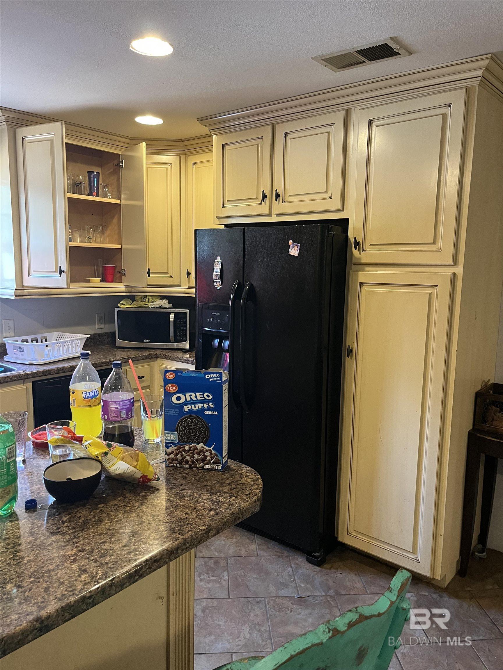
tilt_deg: -7.7
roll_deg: -0.4
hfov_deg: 53.1
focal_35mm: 26
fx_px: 504
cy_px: 335
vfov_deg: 67.3
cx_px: 252
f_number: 1.6
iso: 400
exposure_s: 1/60
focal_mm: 5.1
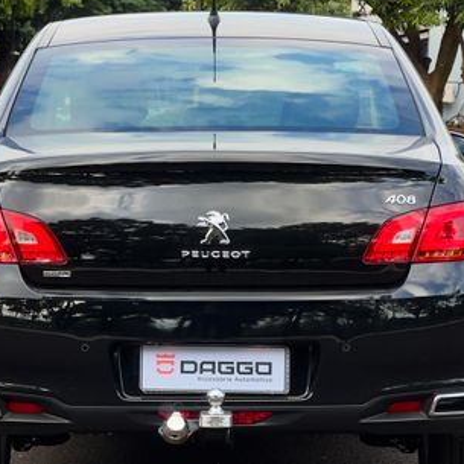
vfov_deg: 16.6
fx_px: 1592
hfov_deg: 16.6
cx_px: 216
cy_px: 196
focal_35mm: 105
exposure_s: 1/99
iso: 25
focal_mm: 9
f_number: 2.8
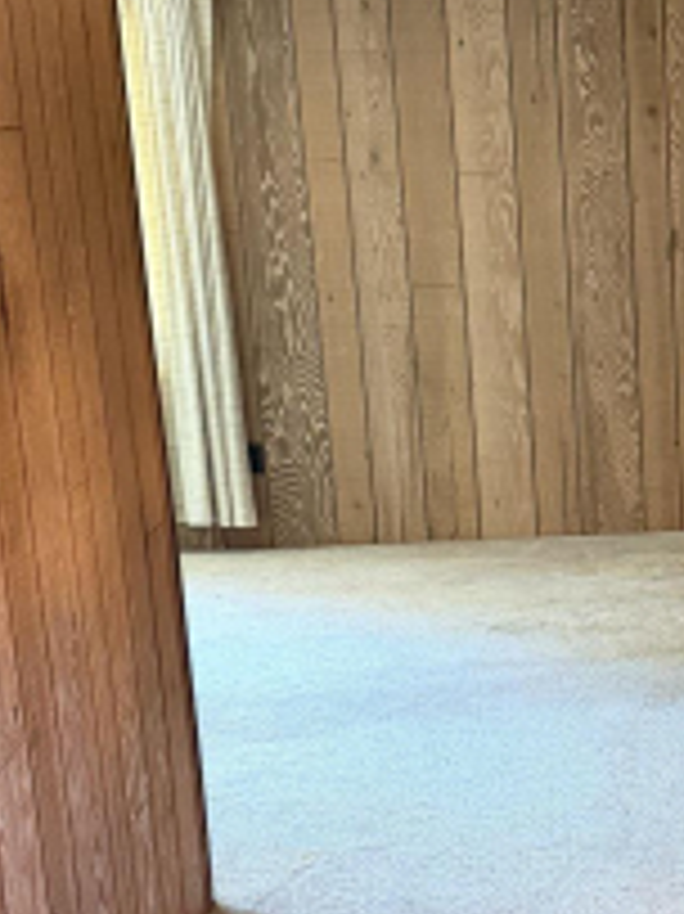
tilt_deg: -15.3
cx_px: 720
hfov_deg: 18.1
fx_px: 2084
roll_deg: +1.4
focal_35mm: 79
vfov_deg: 24.3
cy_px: 750
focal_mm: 6.76
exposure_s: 1/60
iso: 640
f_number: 1.78
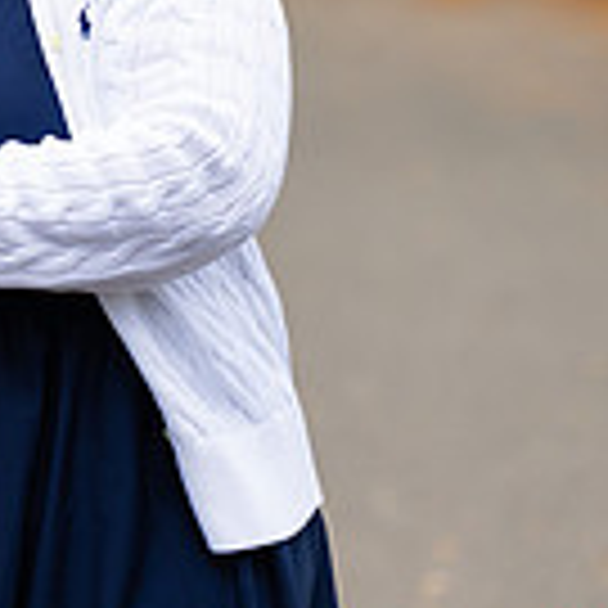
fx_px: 10731
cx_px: -421
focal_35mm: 540
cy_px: -48
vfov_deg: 3.2
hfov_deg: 3.2
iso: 200
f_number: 3.2
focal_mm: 135
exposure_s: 1/2000
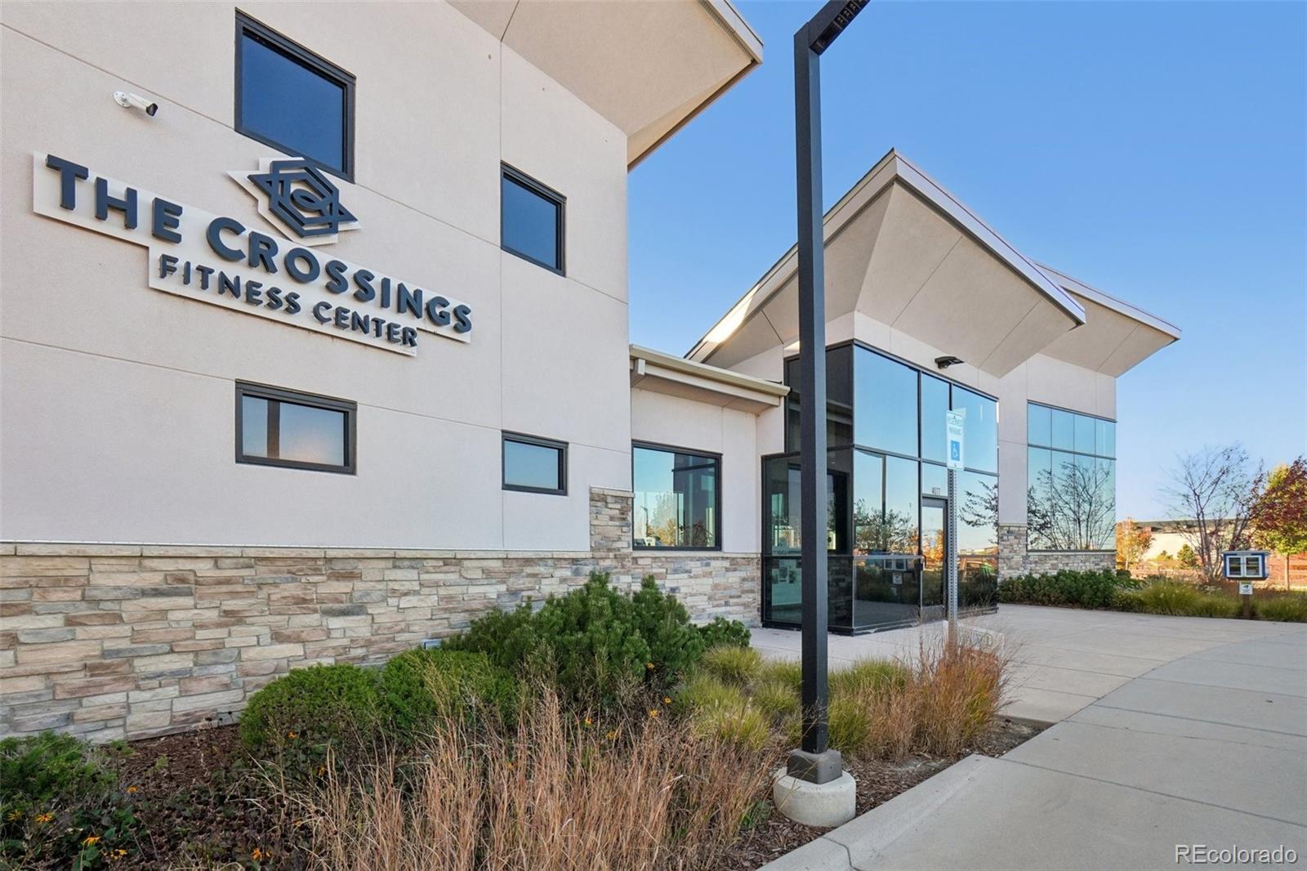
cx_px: 654
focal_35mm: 15
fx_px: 544
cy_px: 436
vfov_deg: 77.3
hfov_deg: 100.4
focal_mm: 10
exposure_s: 1/160
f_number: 8
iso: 400
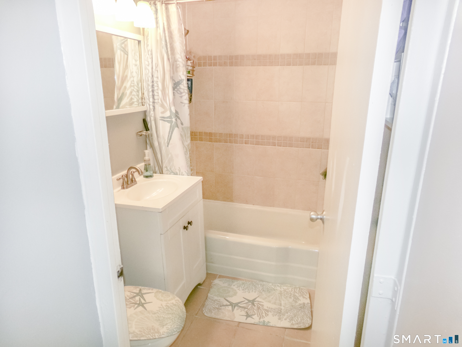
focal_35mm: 24
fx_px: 320
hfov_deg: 71.6
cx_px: 231
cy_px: 174
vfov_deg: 56.8
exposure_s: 1/35
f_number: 3.7
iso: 200
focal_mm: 4.3
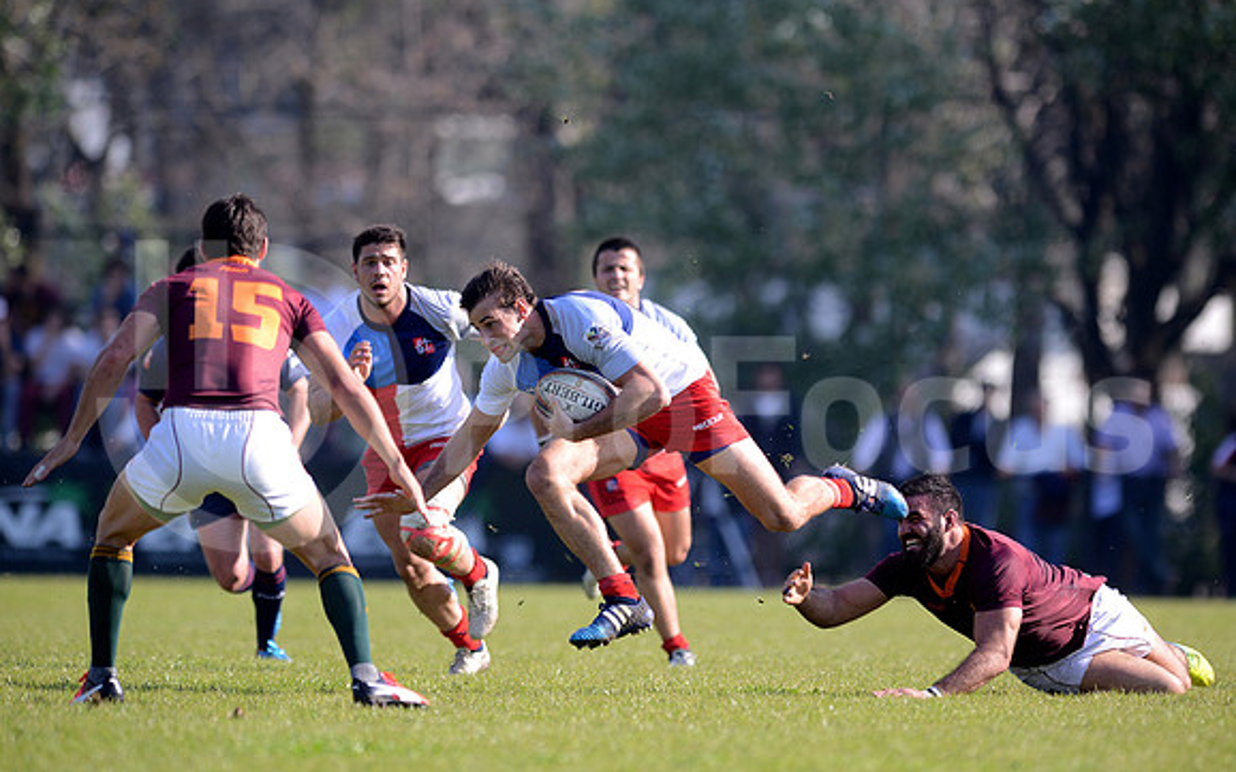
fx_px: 14482
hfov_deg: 4.9
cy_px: 401
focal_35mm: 430
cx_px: 618
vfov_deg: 3.1
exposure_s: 1/1250
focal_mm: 420
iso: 400
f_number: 4
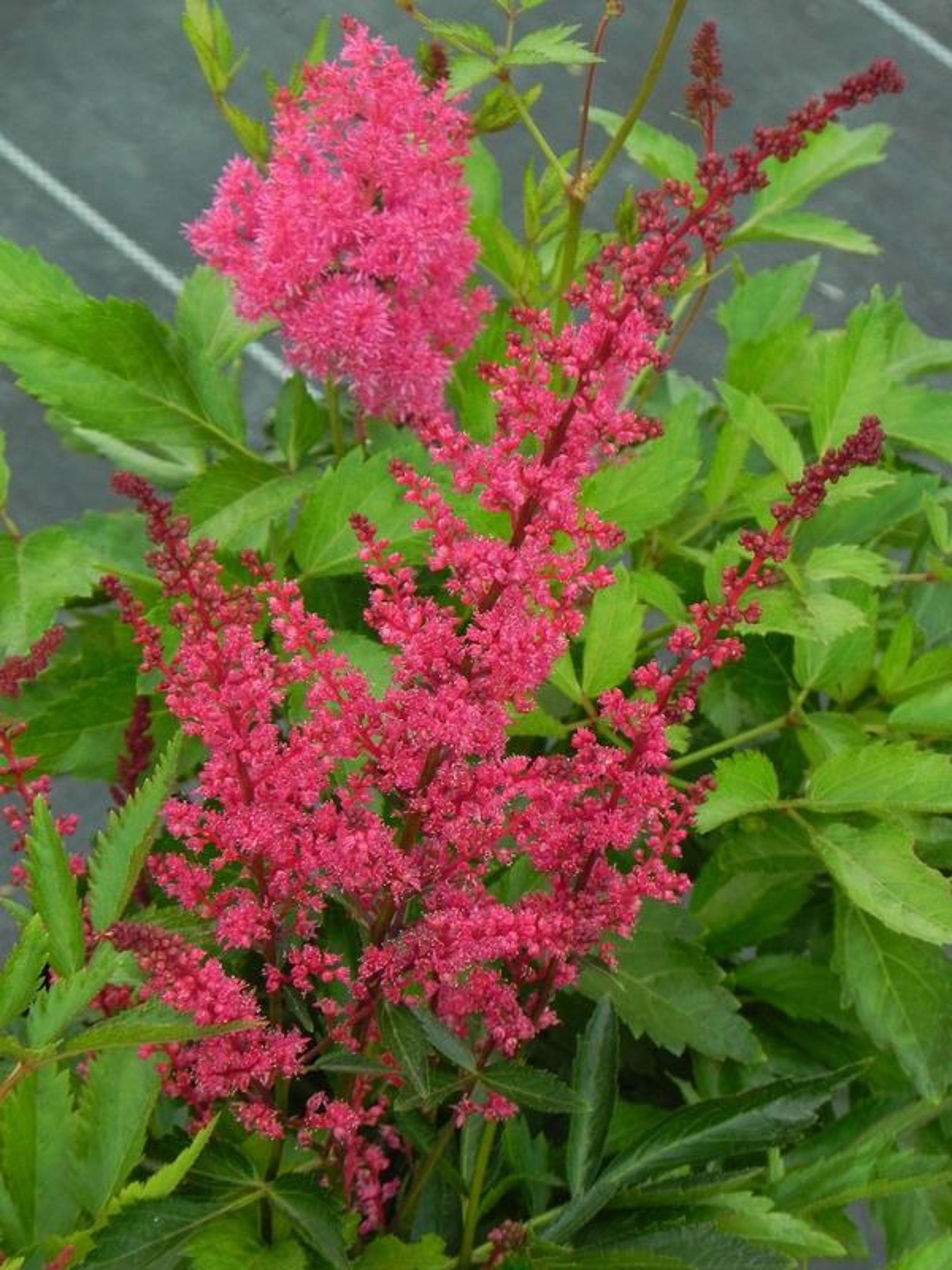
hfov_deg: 7.0
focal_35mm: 212
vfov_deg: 9.3
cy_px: 635
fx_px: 7774
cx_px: 476
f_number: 5
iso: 160
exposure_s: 1/80
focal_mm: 37.7
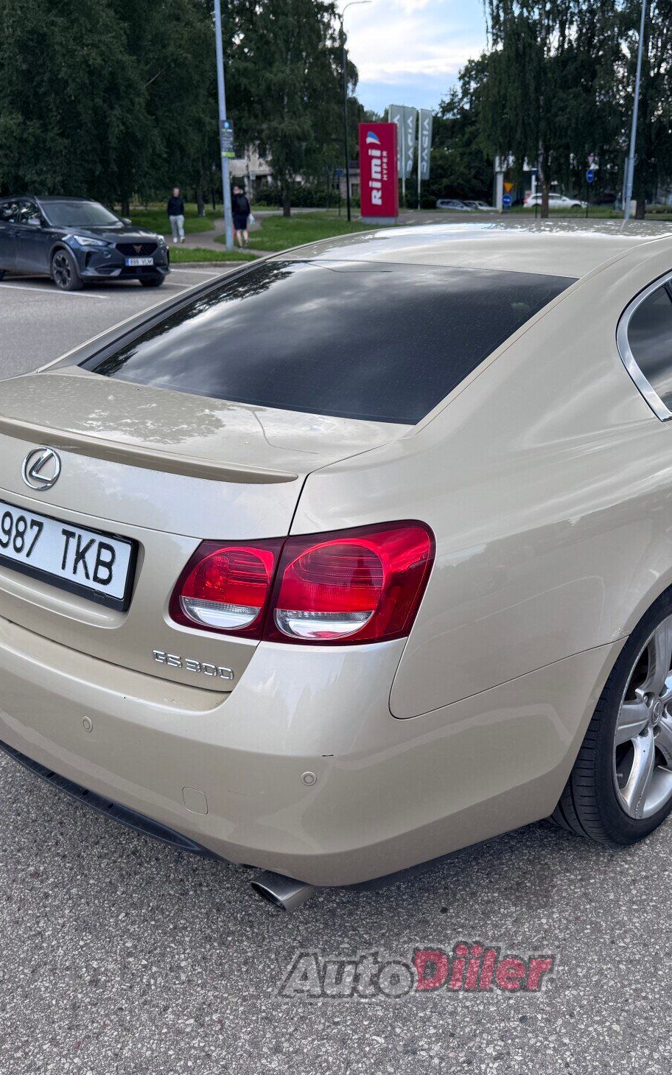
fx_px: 996
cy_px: 538
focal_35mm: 34
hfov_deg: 37.1
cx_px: 415
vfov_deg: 56.7
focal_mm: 6.76
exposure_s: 1/966
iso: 80
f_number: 1.78
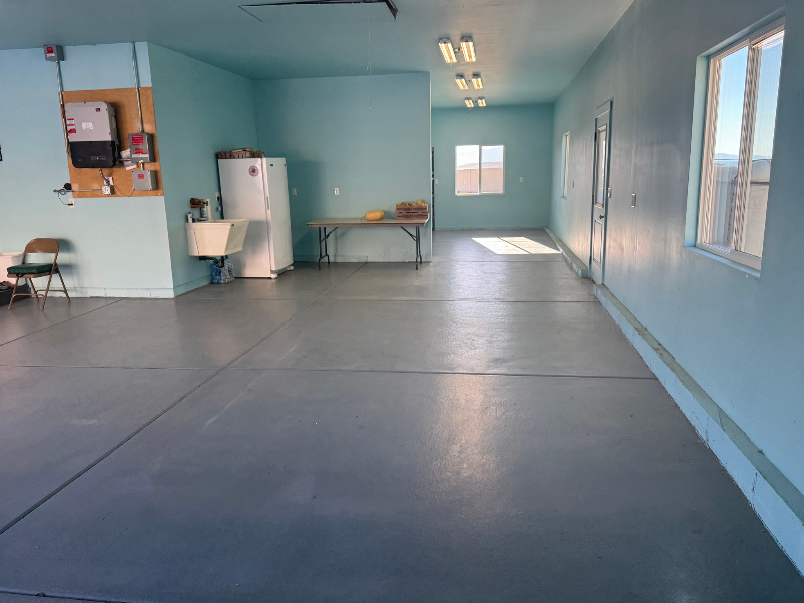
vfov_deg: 54.9
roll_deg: +1.2
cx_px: 407
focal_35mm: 25
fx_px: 581
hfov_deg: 69.4
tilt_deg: -10.8
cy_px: 290
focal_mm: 6.76
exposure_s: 1/163
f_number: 1.78
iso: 64
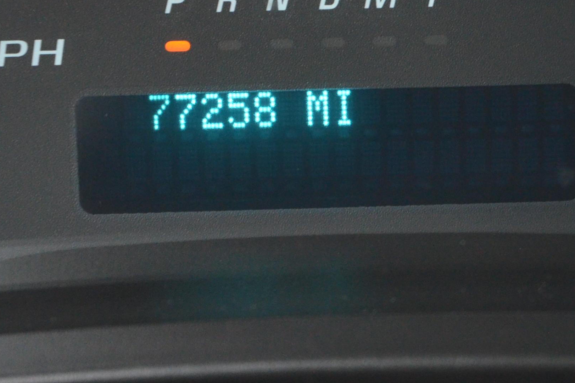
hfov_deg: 10.7
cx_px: 452
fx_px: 3050
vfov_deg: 7.2
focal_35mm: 191
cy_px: 11
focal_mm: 56
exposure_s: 1/125
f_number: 4.5
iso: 2000
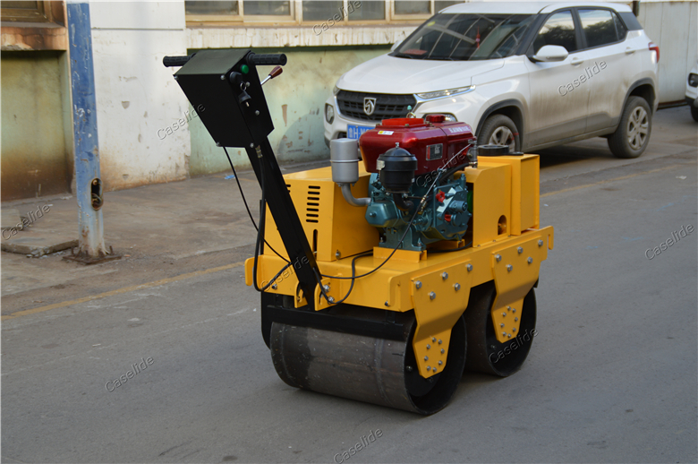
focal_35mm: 57
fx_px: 1104
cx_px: 349
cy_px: 232
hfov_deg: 35.1
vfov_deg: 23.7
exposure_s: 1/125
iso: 110
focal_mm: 38
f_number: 5.6
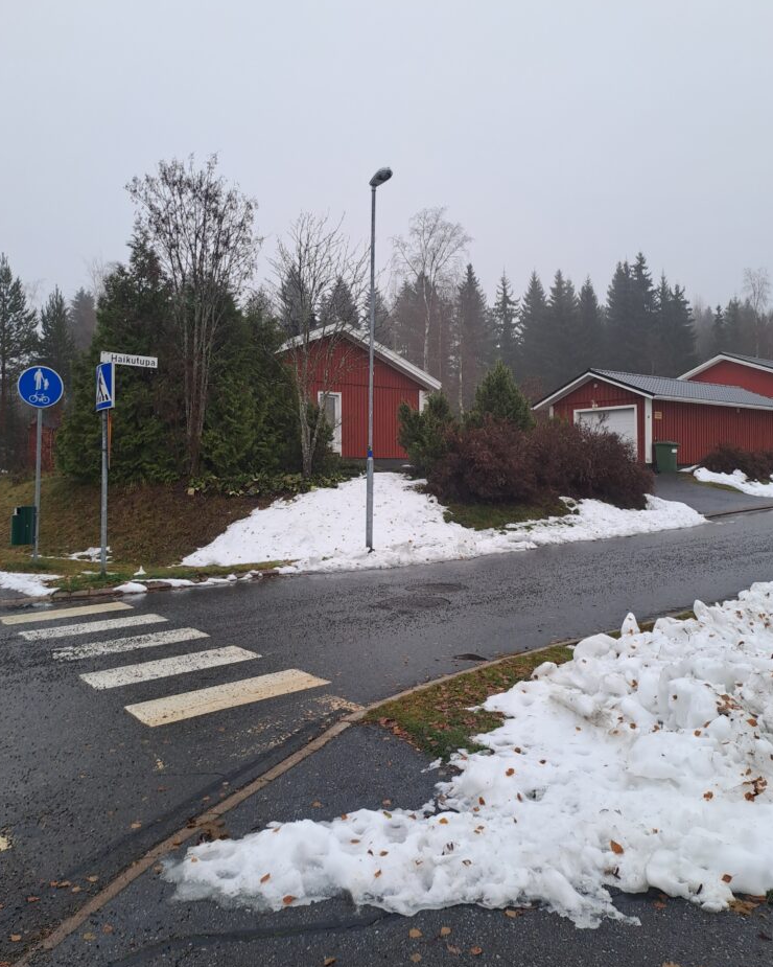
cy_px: 460
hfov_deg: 53.2
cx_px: 392
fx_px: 772
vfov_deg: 64.0
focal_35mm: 27
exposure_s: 1/100
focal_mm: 4.65
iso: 40
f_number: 1.8
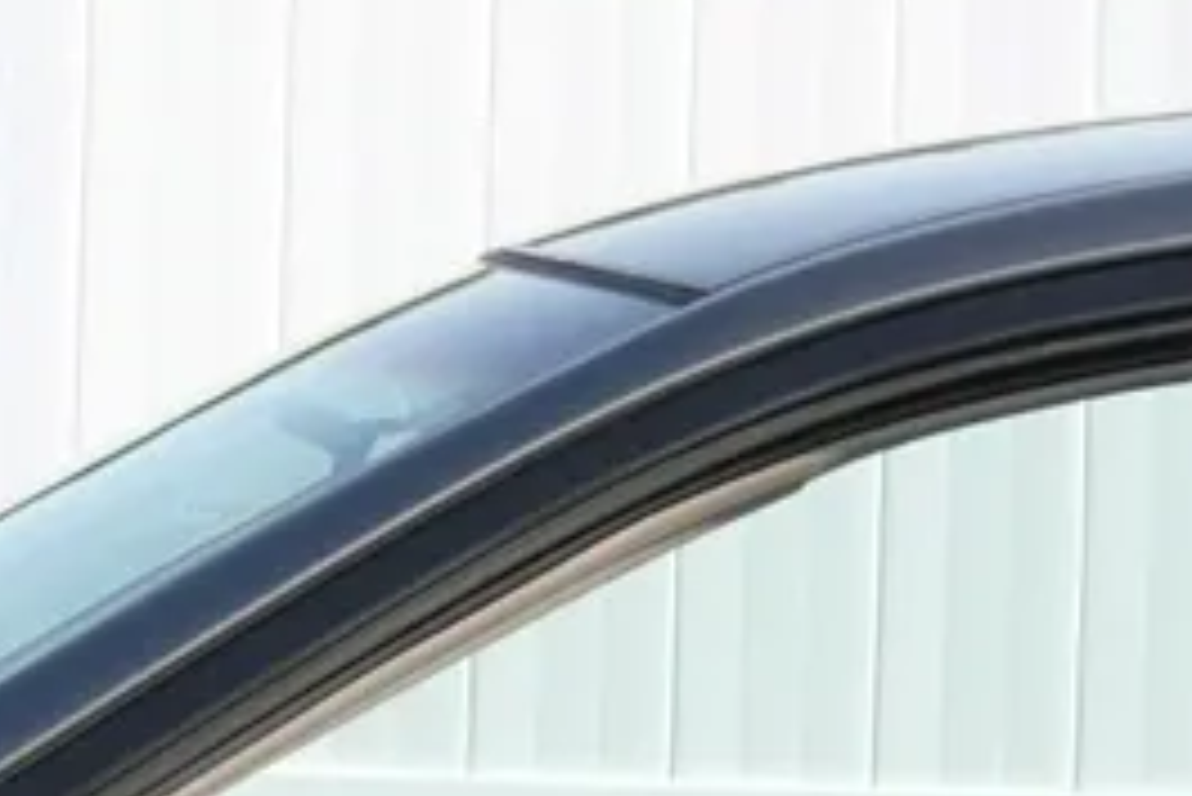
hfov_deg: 2.2
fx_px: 31405
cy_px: 1722
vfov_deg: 1.4
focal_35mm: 948
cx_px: -812
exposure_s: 1/250
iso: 100
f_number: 4.5
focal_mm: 75.77
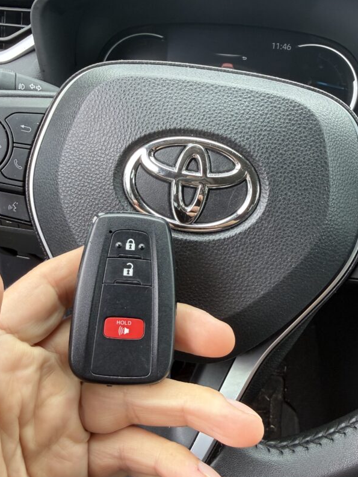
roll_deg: -1.9
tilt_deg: -29.3
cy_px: 254
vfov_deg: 58.3
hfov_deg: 45.5
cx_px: 175
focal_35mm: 31
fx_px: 427
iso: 64
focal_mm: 2.22
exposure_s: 1/99
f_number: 2.2
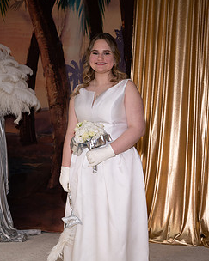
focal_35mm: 64
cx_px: 117
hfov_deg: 23.8
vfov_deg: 29.4
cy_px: 177
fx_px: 495
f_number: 5.6
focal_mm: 46
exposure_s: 1/160
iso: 800
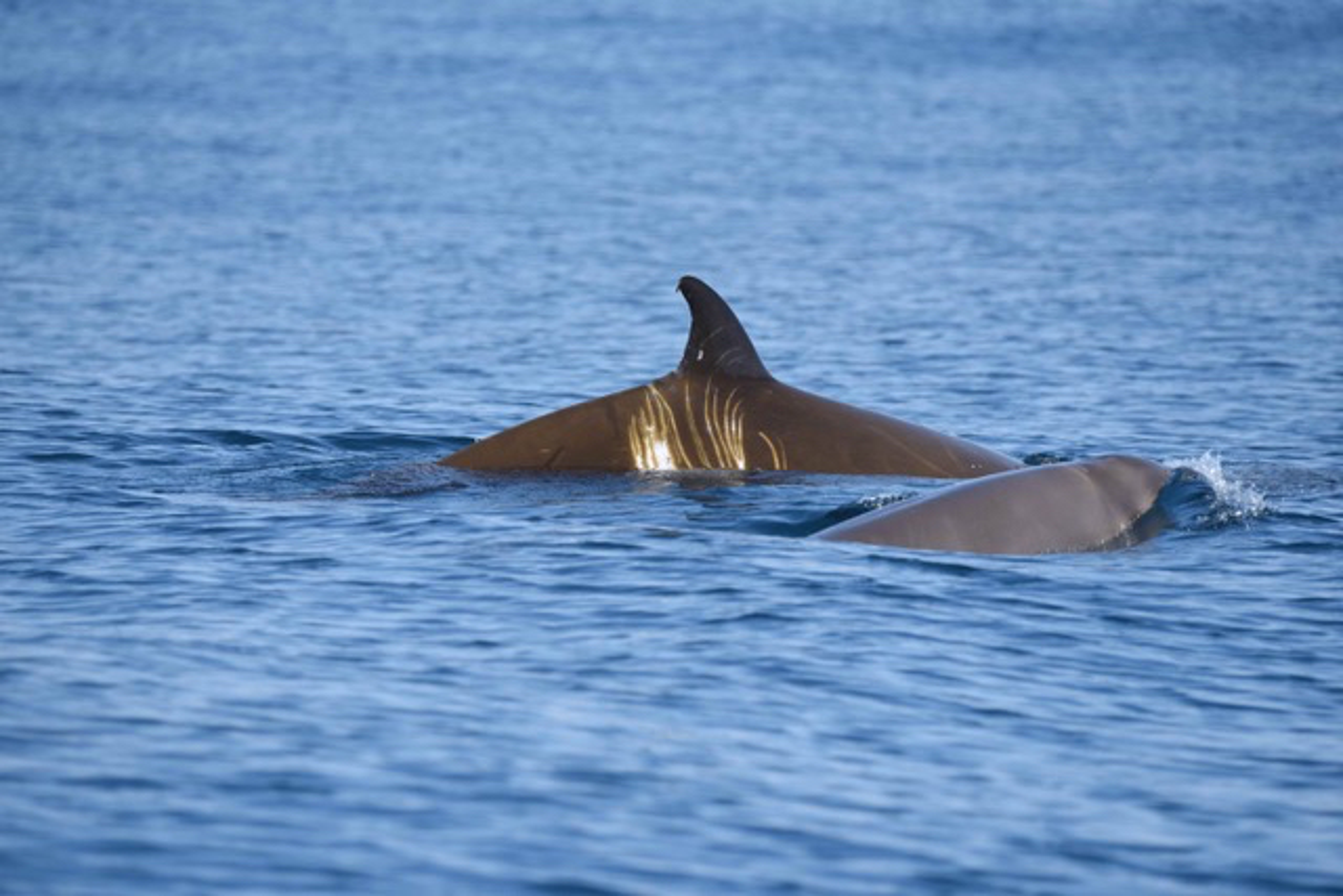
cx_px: 672
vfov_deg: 4.0
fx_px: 12686
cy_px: 448
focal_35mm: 340
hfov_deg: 6.1
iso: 400
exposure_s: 1/1600
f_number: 7.1
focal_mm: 340
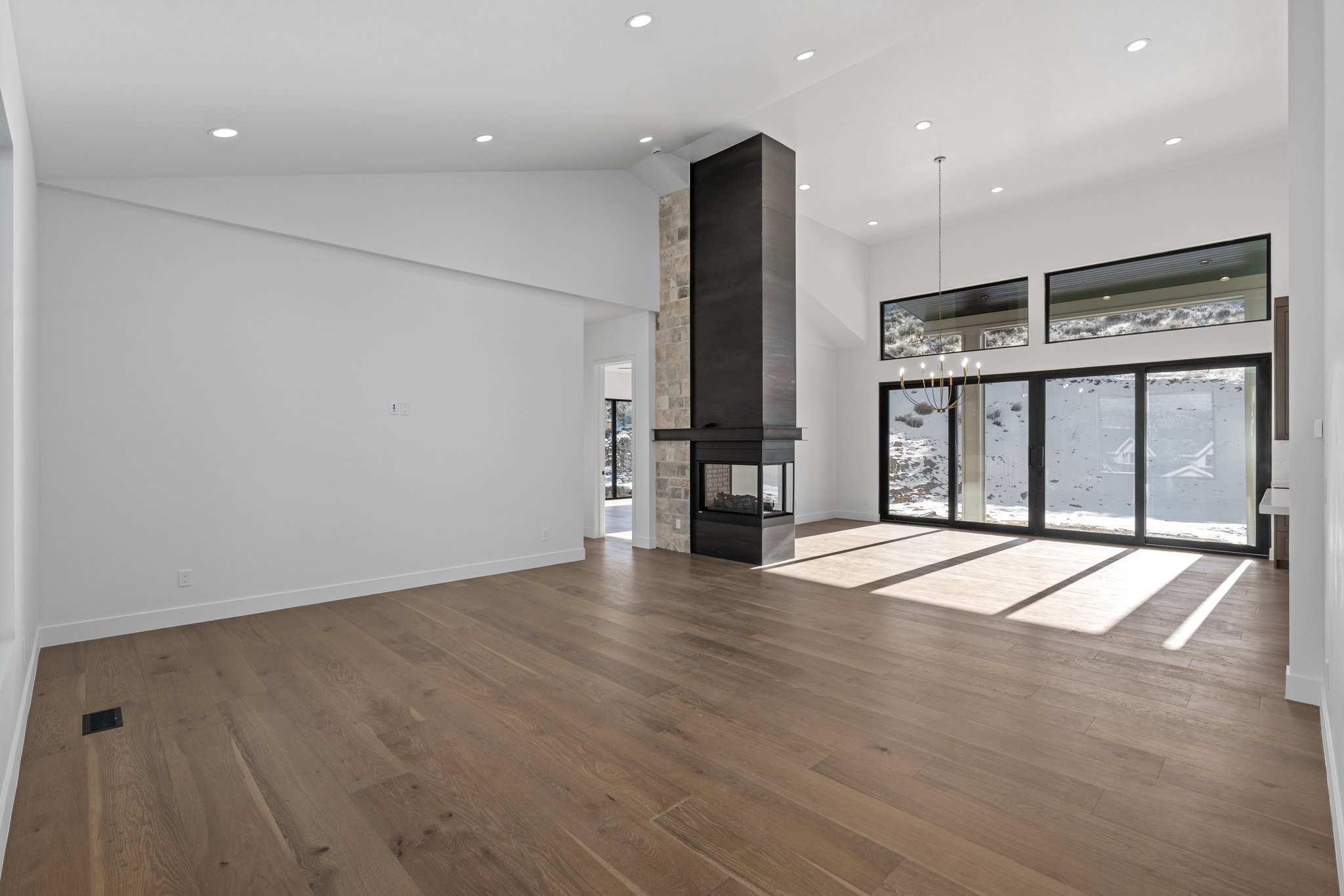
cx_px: 672
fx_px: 597
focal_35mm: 16
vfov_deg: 73.7
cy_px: 448
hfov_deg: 96.7
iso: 320
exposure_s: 1/50
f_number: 9
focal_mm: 16
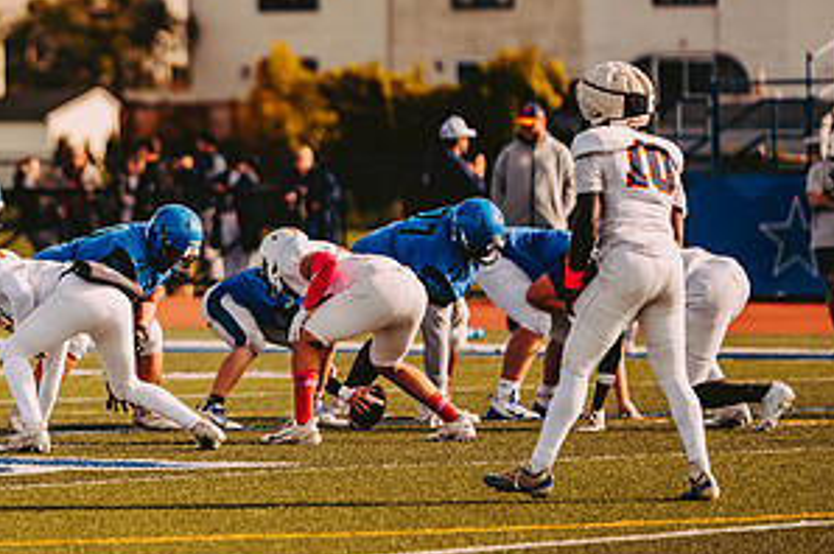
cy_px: 245
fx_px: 9025
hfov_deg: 5.3
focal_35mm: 390
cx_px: 45
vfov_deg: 3.5
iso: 160
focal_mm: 200
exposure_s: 1/1600
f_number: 2.8
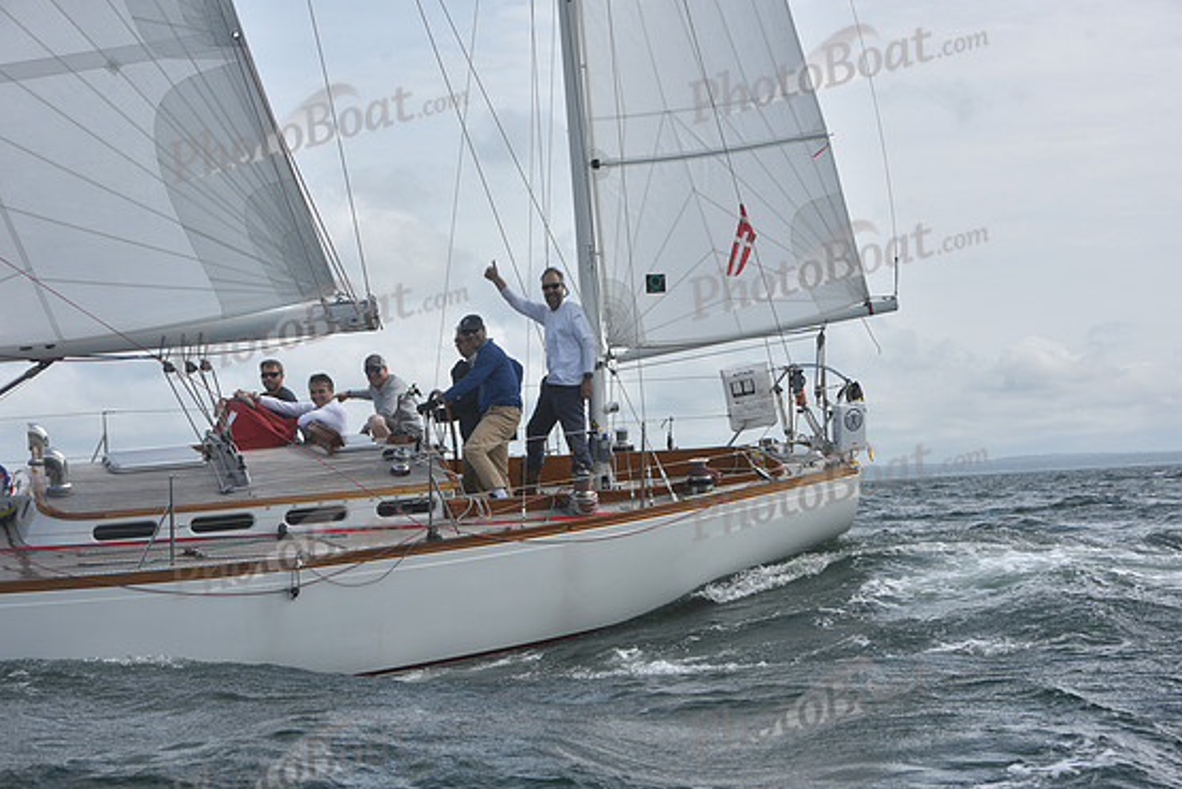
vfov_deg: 18.7
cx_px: 580
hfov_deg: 27.7
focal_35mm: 73
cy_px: 405
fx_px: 2397
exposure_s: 1/800
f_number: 9
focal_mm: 70
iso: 200
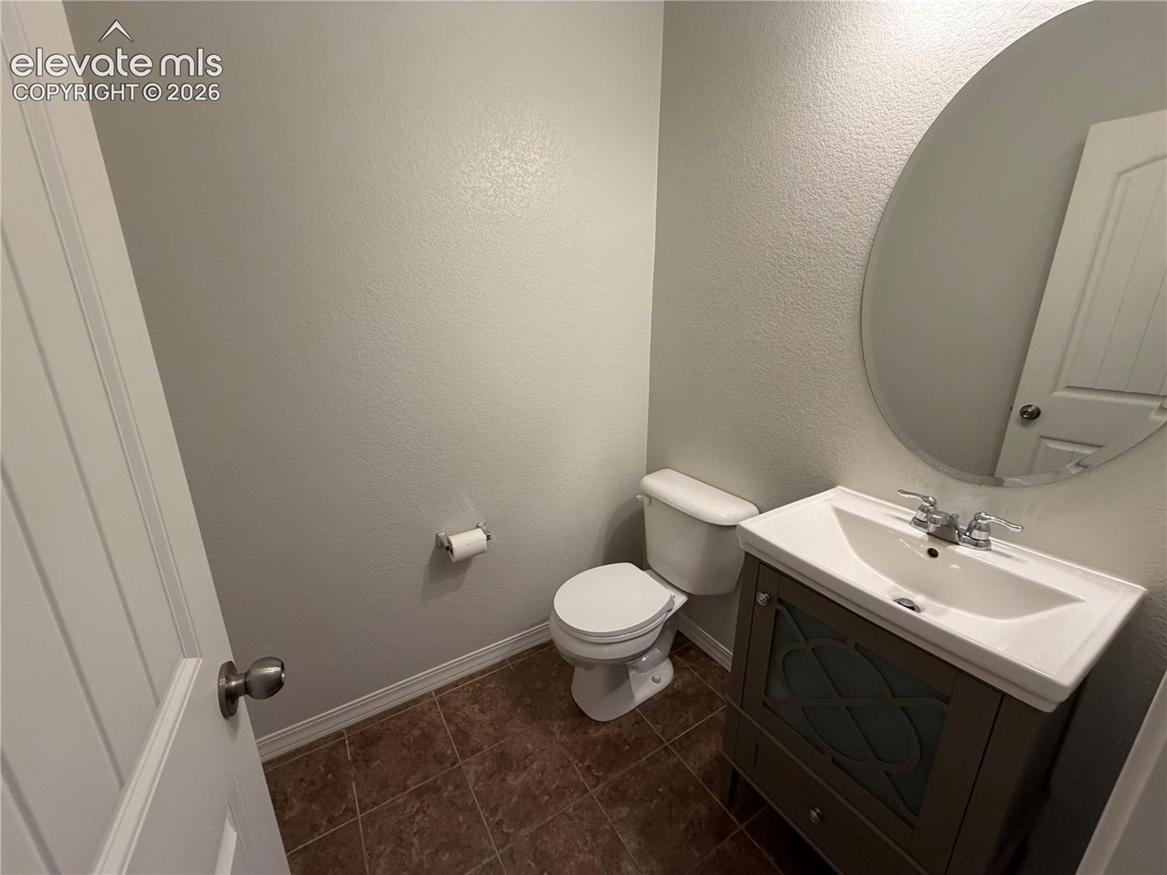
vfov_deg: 85.7
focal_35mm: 14
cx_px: 584
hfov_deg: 102.1
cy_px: 438
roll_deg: +0.0
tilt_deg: -16.6
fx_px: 472
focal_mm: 2.22
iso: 320
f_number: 2.2
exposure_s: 1/120
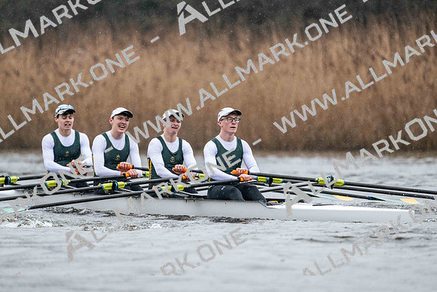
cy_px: 146
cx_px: 218
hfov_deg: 5.2
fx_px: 4856
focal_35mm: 400
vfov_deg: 3.4
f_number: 4.5
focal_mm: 400
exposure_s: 1/1600
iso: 6400
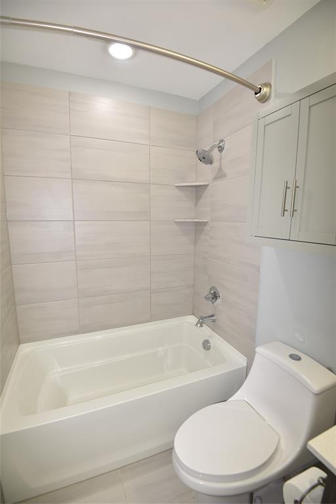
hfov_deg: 73.7
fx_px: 224
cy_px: 252
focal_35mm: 16
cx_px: 168
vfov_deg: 96.7
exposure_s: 1/60
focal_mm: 16
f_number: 5
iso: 360
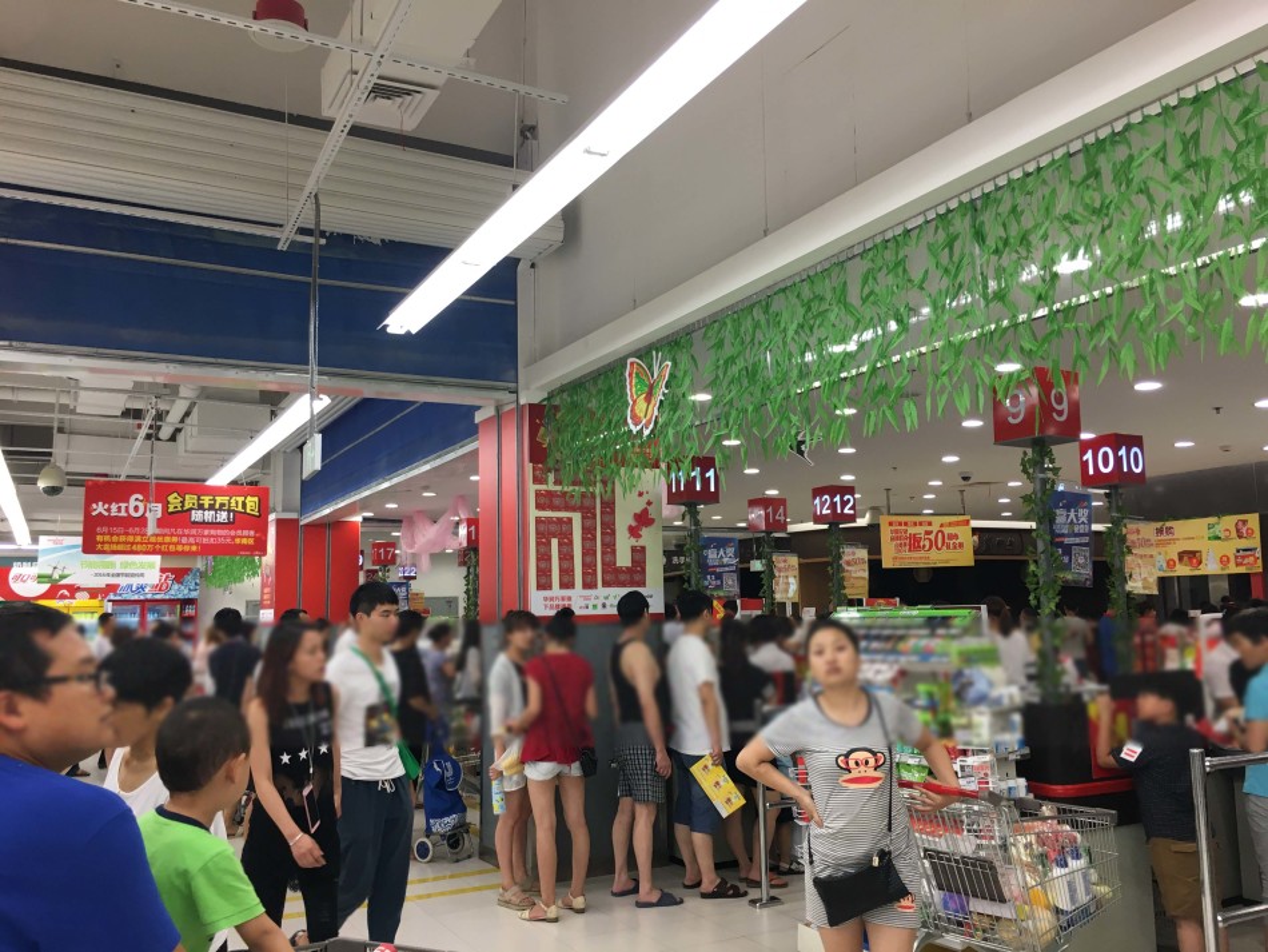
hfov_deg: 61.6
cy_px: 476
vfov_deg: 48.2
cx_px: 634
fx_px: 1063
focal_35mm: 29
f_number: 2.2
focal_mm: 4.15
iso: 32
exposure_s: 1/33
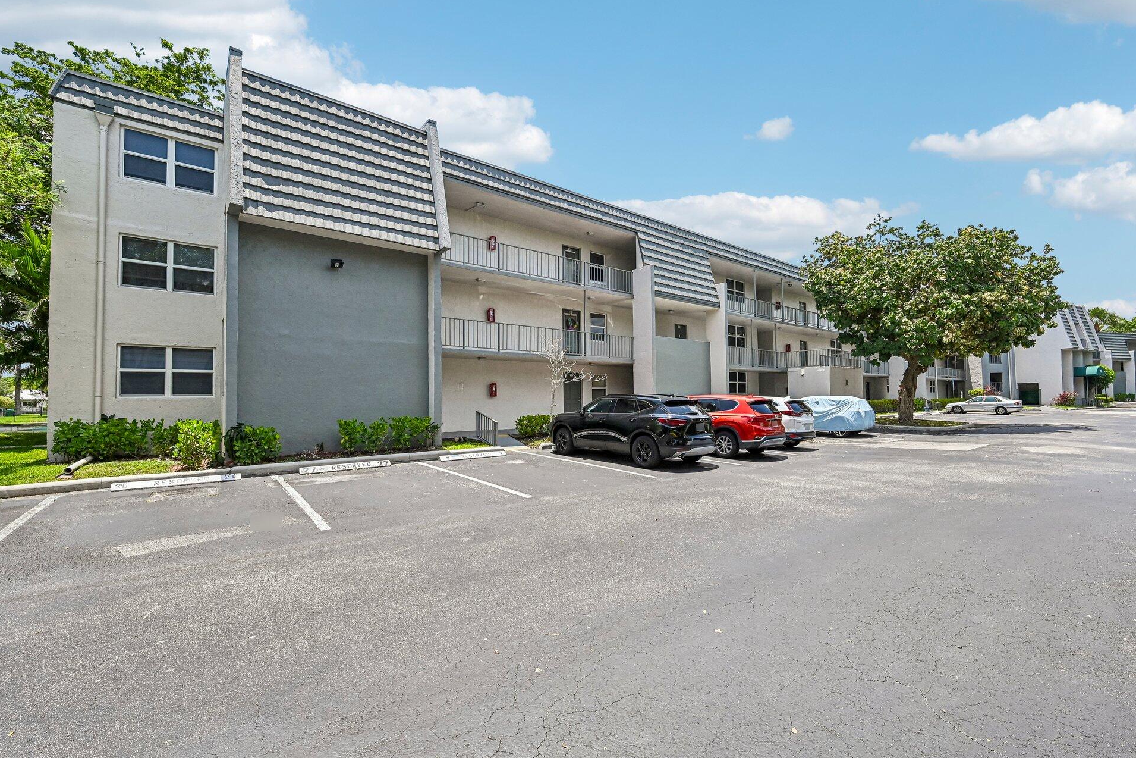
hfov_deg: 100.4
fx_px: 473
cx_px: 578
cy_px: 385
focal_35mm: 15
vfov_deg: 77.3
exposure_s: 1/2000
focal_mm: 14
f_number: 8
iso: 1000
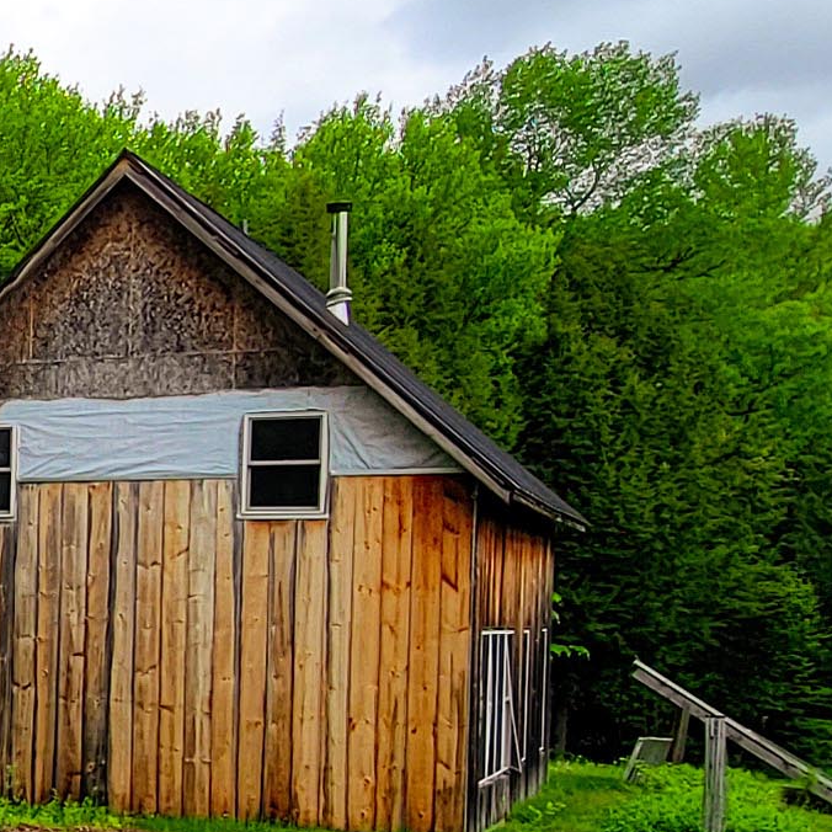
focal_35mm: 68
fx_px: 1849
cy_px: 626
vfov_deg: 25.1
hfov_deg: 18.6
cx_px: -738
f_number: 2.2
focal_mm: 2.2
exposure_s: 1/750
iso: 50
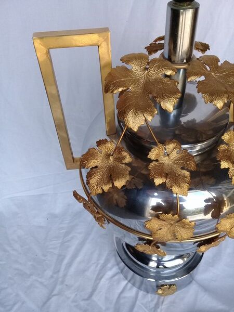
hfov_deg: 45.4
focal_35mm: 31
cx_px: 117
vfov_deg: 58.4
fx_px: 279
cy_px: 156
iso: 50
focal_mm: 3.3
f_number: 2.2
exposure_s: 1/262
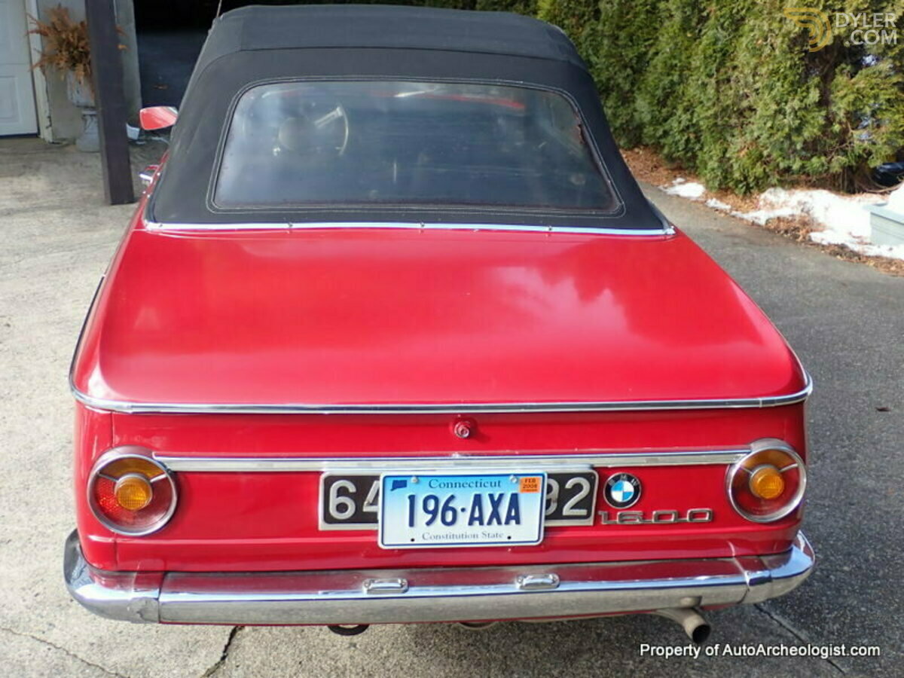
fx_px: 1149
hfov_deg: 42.9
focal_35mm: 44
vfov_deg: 32.9
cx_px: 452
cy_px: 339
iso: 100
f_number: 2.9
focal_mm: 7.84
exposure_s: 1/100
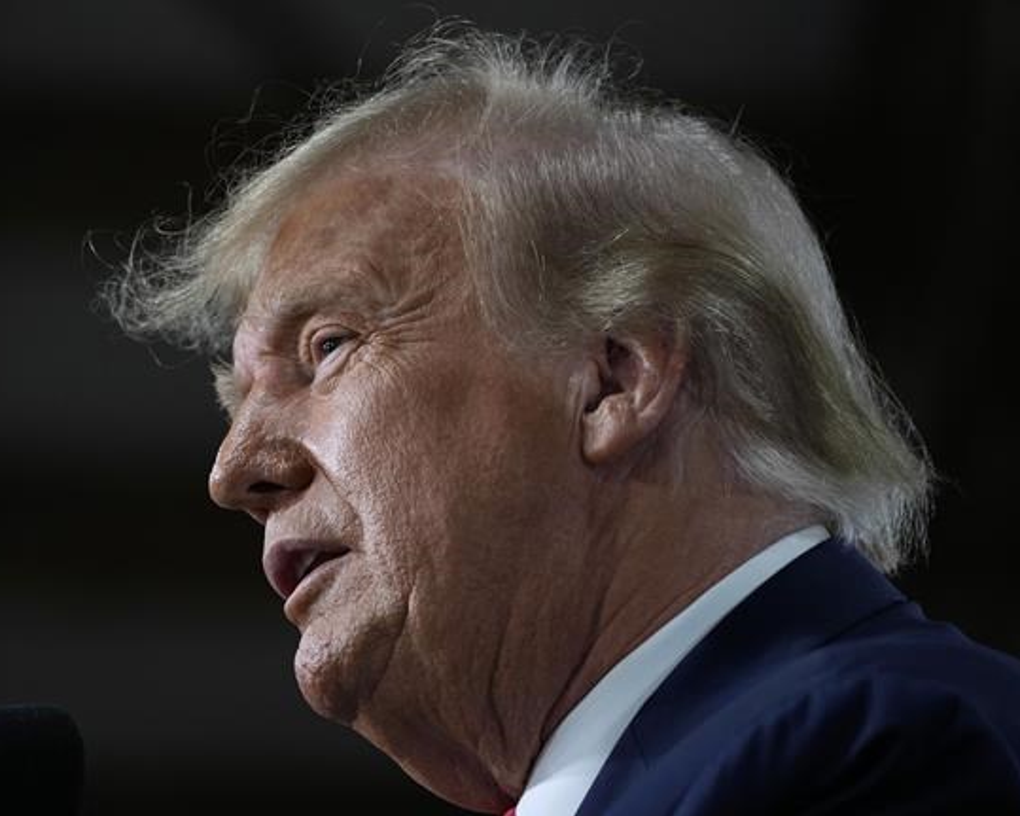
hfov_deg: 4.3
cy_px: 408
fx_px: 13673
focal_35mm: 453
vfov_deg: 3.4
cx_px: 441
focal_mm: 400
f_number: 5.6
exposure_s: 1/400
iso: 2000
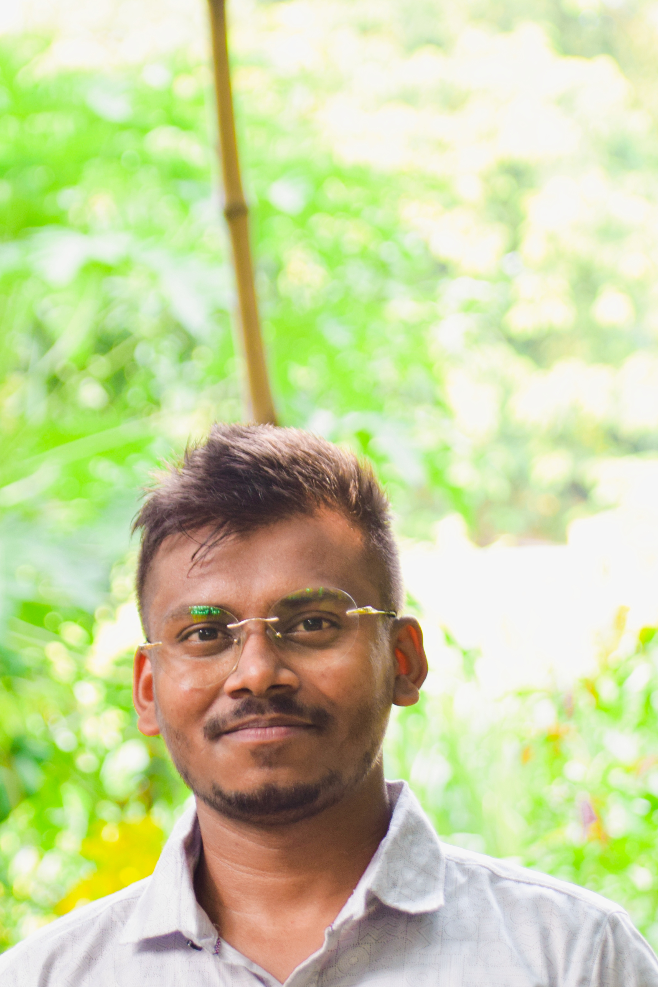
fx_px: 4852
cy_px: 727
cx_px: 242
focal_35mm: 177
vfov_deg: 11.6
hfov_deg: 7.8
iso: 400
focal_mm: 70
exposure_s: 1/60
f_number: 5
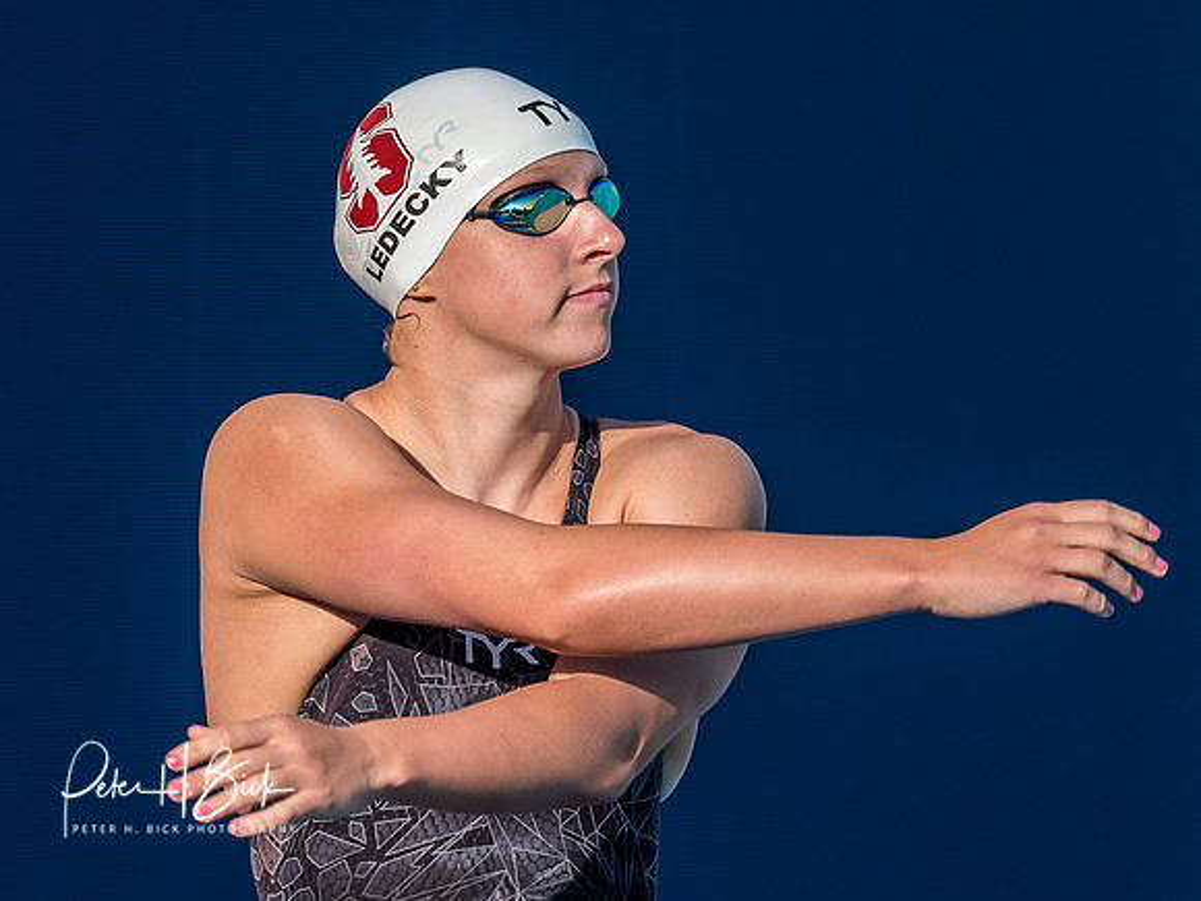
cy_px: 380
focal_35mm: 612
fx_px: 21239
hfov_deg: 3.2
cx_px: 575
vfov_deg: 2.4
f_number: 6.3
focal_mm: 200
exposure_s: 1/1000
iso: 500
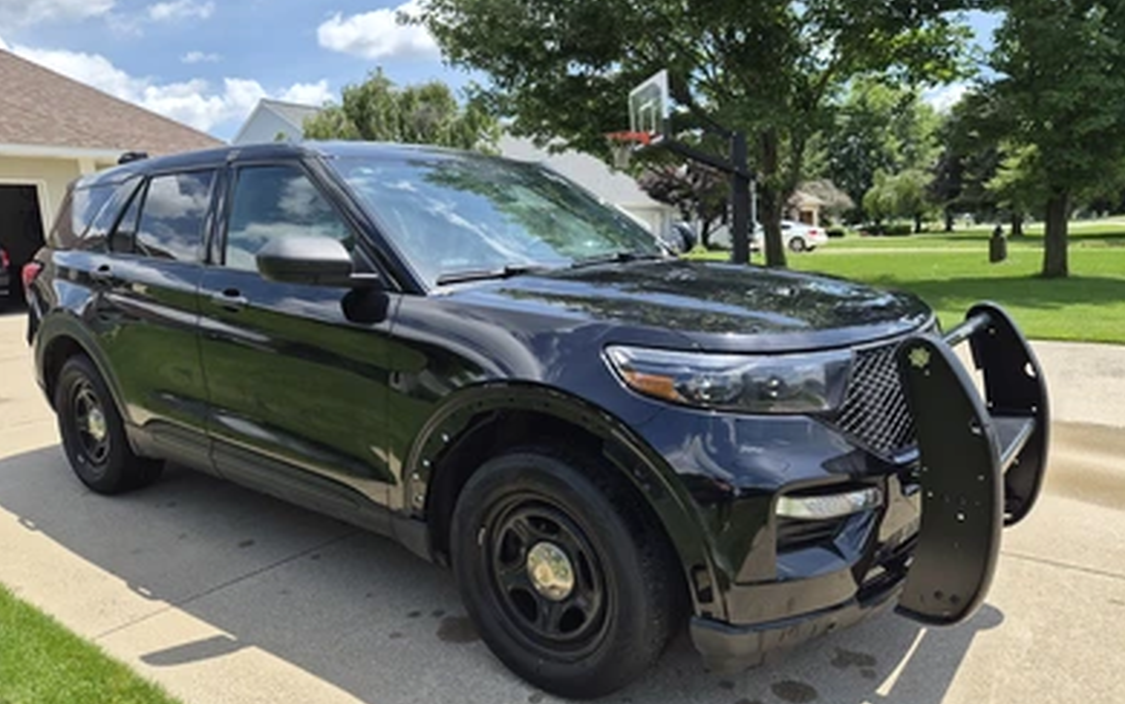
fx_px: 767
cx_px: 574
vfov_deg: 49.3
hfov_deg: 72.5
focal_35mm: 25
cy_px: 369
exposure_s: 1/3928
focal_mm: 5.4
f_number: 1.8
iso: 80
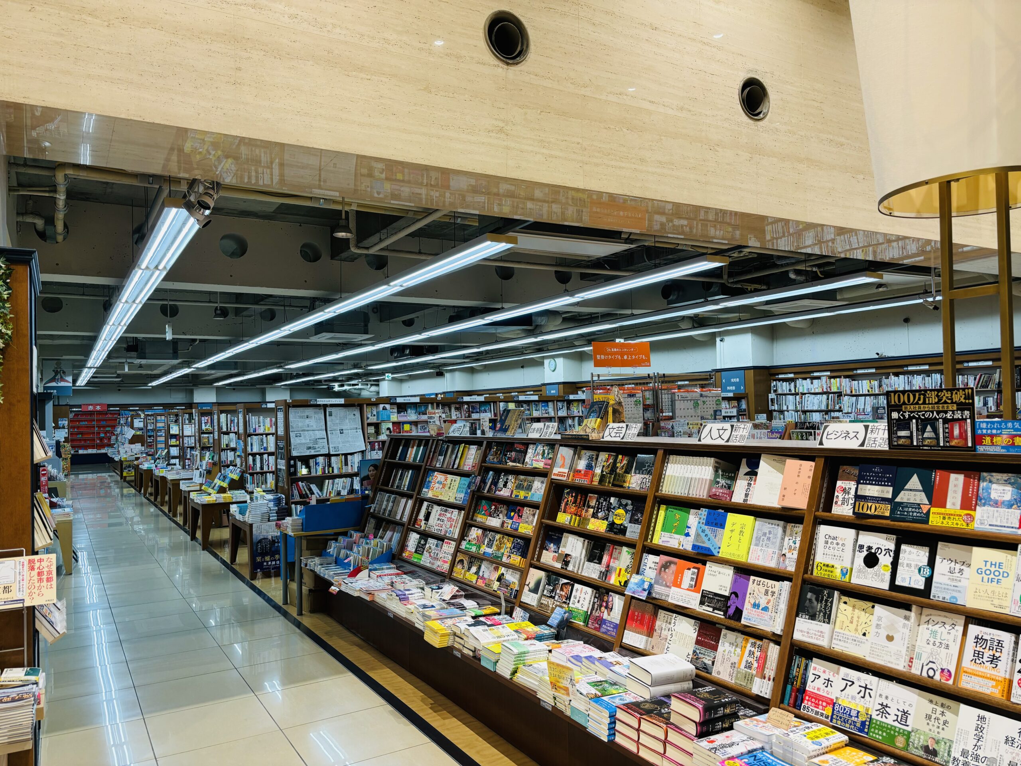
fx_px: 767
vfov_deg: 53.1
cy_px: 383
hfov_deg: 67.3
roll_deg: +1.5
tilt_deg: +0.7
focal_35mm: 26
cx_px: 510
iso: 64
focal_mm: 5.96
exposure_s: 1/121
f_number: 1.6
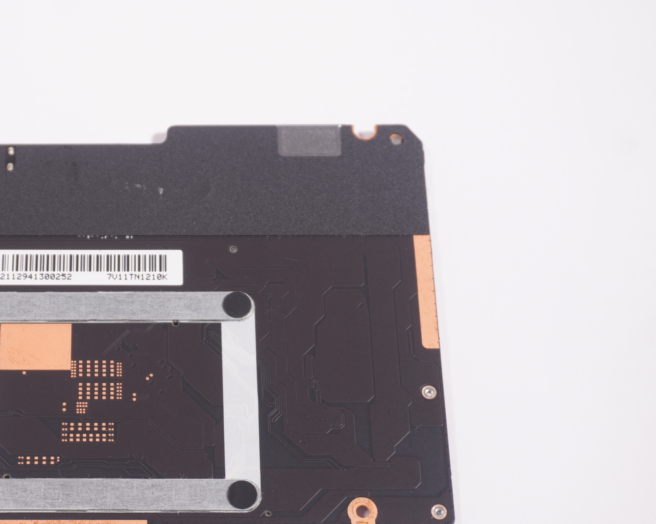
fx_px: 1413
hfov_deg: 25.6
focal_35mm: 73
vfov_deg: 21.0
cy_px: 331
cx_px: 116
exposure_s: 1/13
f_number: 5.6
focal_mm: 31
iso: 160
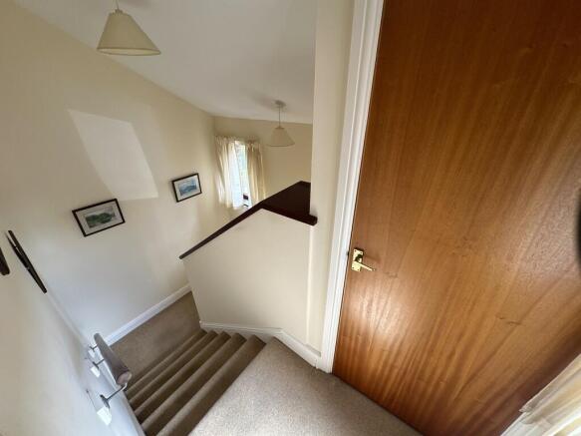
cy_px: 218
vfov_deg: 85.7
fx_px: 235
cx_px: 290
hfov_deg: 102.1
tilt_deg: -28.4
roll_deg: +0.2
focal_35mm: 14
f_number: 2.2
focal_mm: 2.22
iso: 64
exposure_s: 1/99
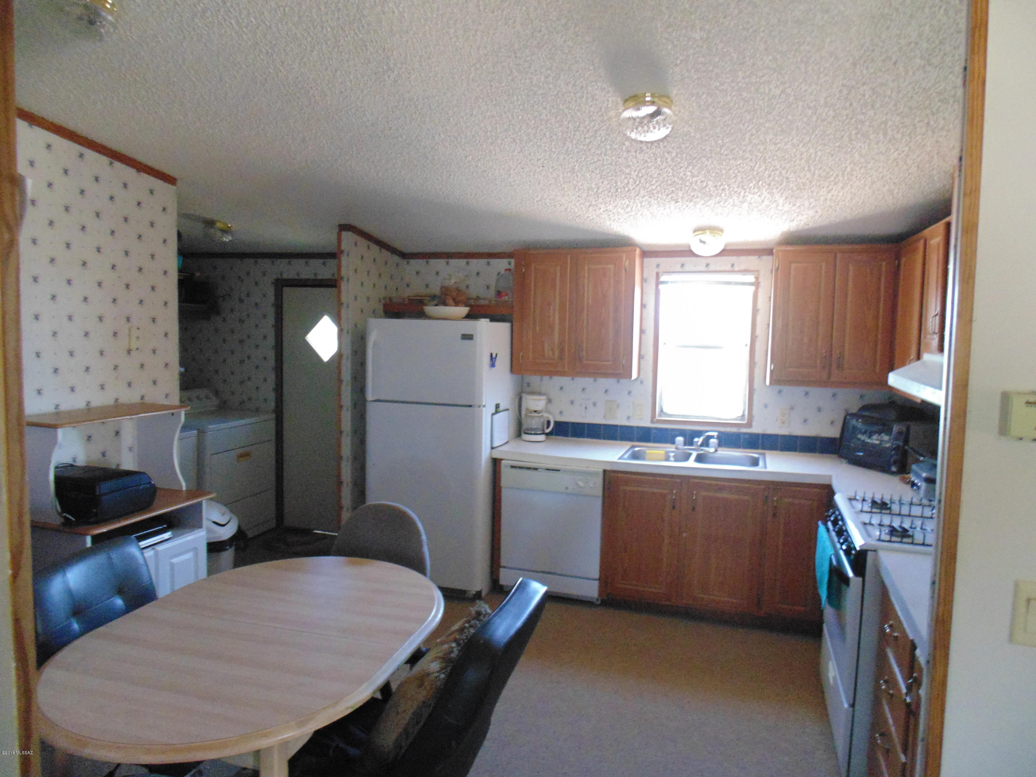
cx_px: 518
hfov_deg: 76.4
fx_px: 658
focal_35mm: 22
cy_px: 388
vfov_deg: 61.1
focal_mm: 4
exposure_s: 1/25
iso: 400
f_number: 3.1
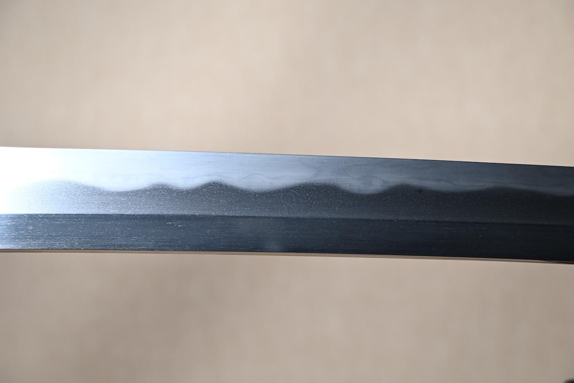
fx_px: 1243
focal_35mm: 78
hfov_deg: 26.0
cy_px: 192
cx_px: 287
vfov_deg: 17.5
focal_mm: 52
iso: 100
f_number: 4.8
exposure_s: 1
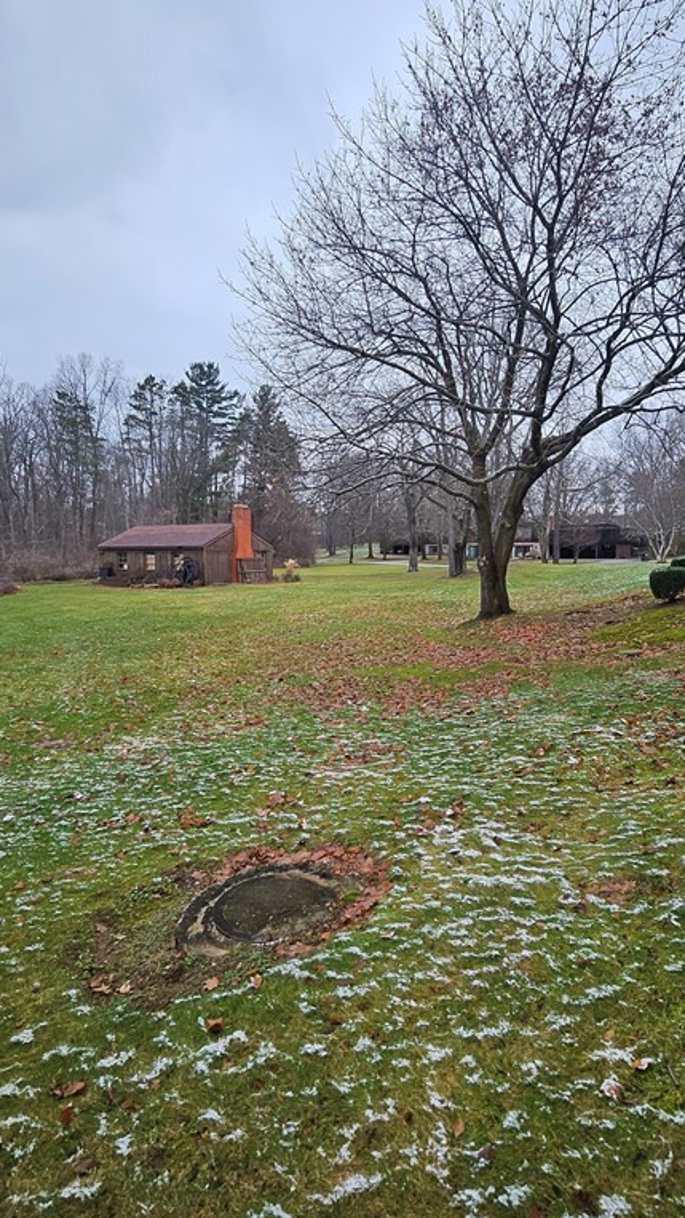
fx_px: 614
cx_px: 415
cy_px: 607
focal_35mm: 19
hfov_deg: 57.8
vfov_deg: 89.6
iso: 32
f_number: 2.2
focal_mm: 1.74
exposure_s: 1/151
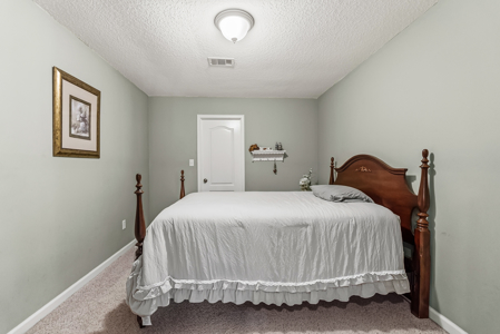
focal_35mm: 16
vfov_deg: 73.8
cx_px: 250
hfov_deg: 96.7
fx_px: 222
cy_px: 167
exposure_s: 1/13
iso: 12800
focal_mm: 16
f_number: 5.6
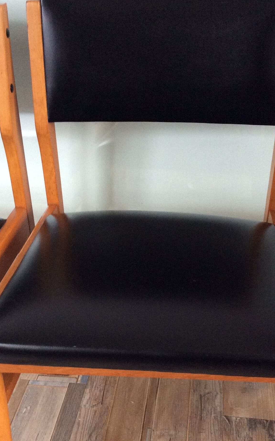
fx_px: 576
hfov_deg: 26.9
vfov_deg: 41.7
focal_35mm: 48
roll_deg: +3.0
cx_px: 143
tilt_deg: -30.6
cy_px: 261
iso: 125
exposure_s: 1/25
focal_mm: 3.3
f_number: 2.4
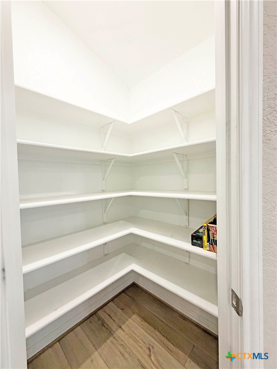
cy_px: 184
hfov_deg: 85.7
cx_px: 138
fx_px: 149
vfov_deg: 102.1
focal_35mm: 14
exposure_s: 1/120
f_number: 2.2
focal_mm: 2.2
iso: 160
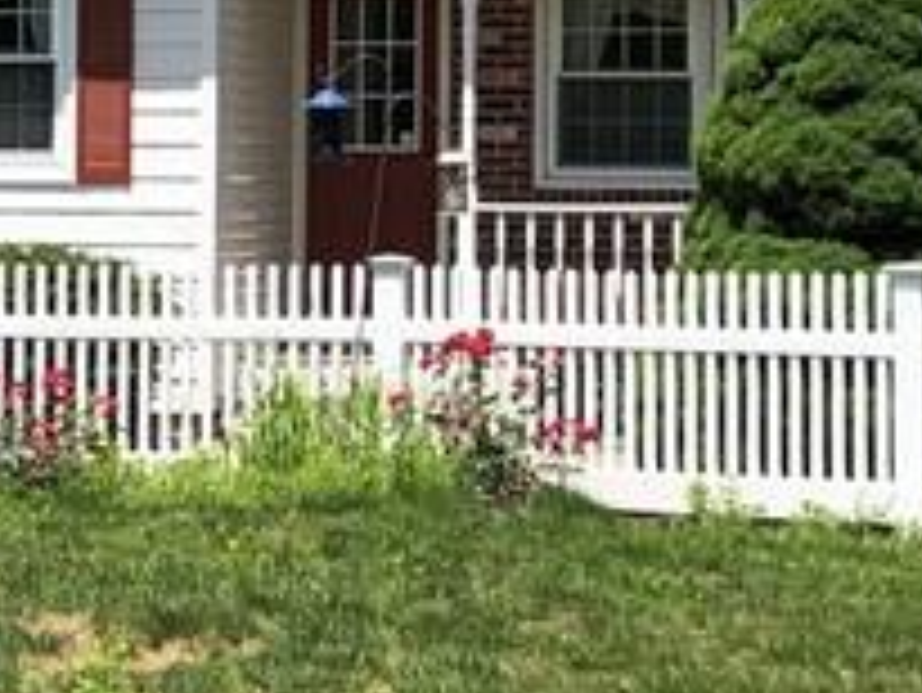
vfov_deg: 10.5
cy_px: 58
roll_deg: +0.2
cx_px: 346
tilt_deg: +3.4
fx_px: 3731
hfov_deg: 14.1
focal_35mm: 140
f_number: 1.8
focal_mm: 4
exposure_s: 1/2315
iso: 20
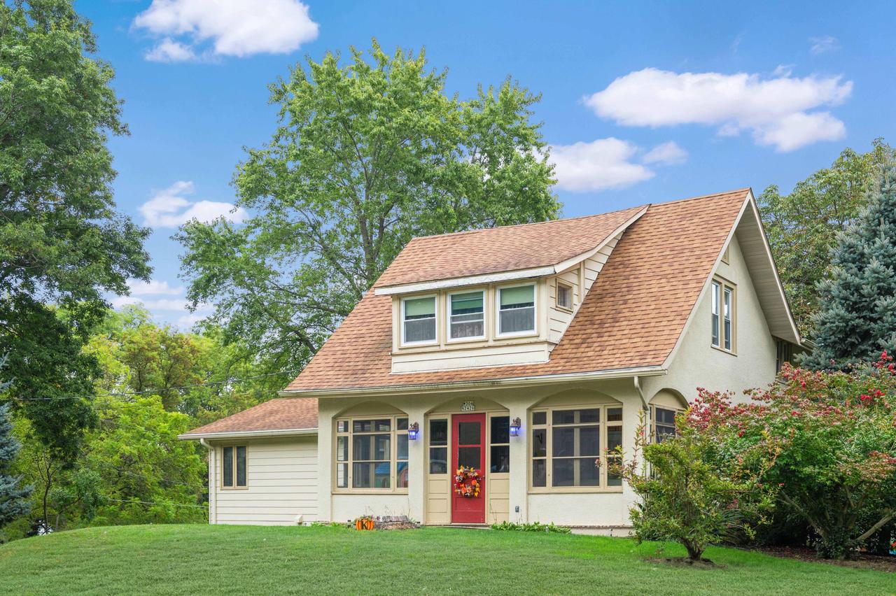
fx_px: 1045
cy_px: 298
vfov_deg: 31.9
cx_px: 448
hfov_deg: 46.4
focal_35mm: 42
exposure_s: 1/250
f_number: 6.3
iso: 320
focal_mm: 42
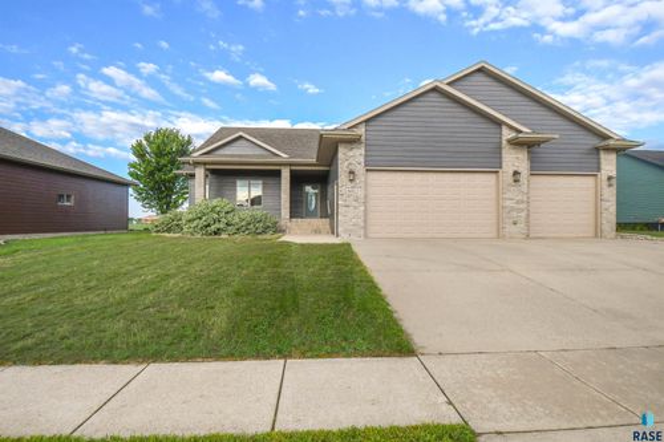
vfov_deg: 67.3
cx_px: 332
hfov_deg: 90.0
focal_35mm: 18
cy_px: 221
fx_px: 332
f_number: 7.1
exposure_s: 1/3200
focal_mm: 12
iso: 1250
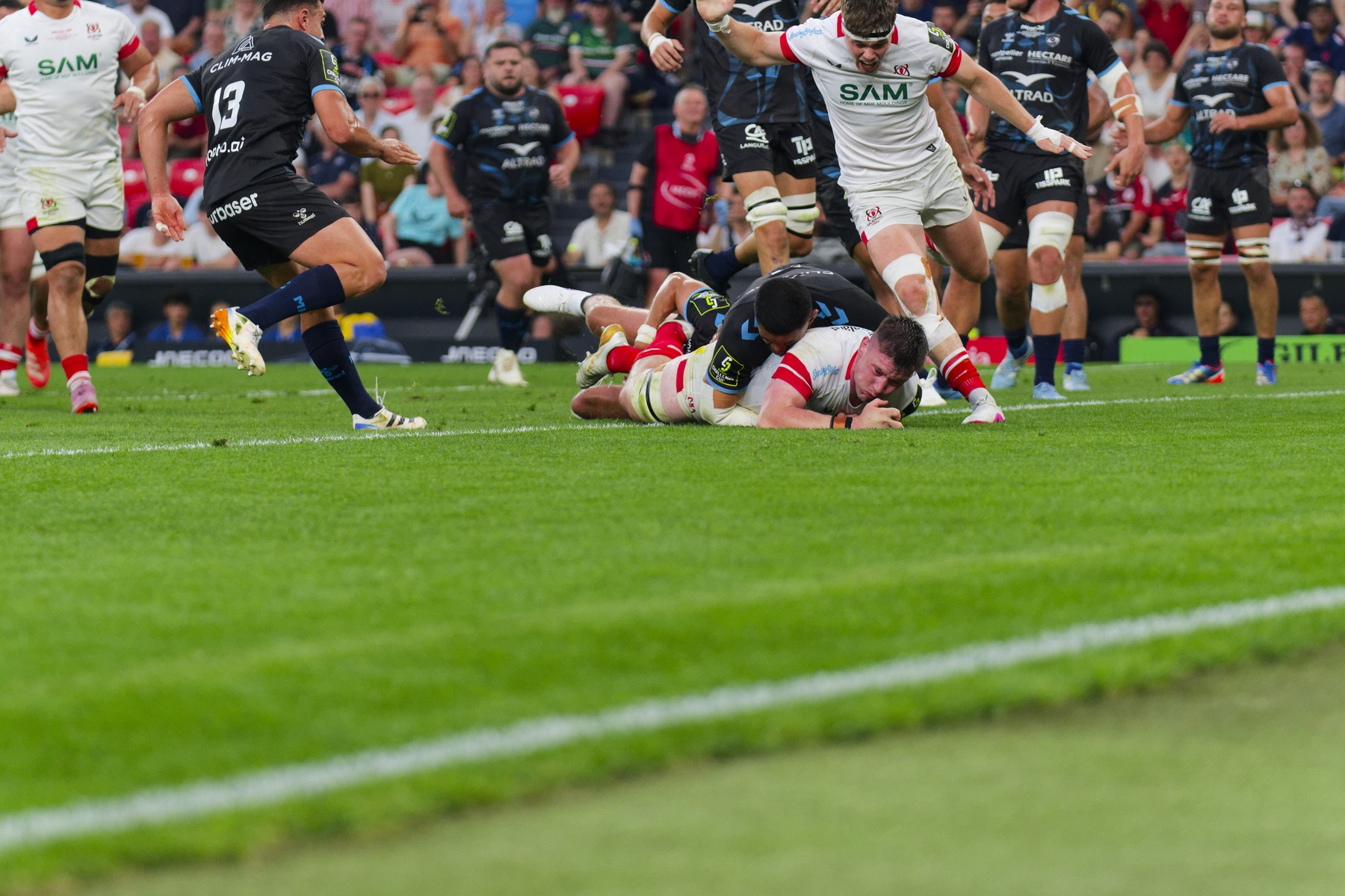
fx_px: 8665
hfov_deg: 8.9
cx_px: 672
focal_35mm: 232
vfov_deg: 5.9
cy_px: 448
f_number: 2.8
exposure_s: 1/1250
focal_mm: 155
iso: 1000
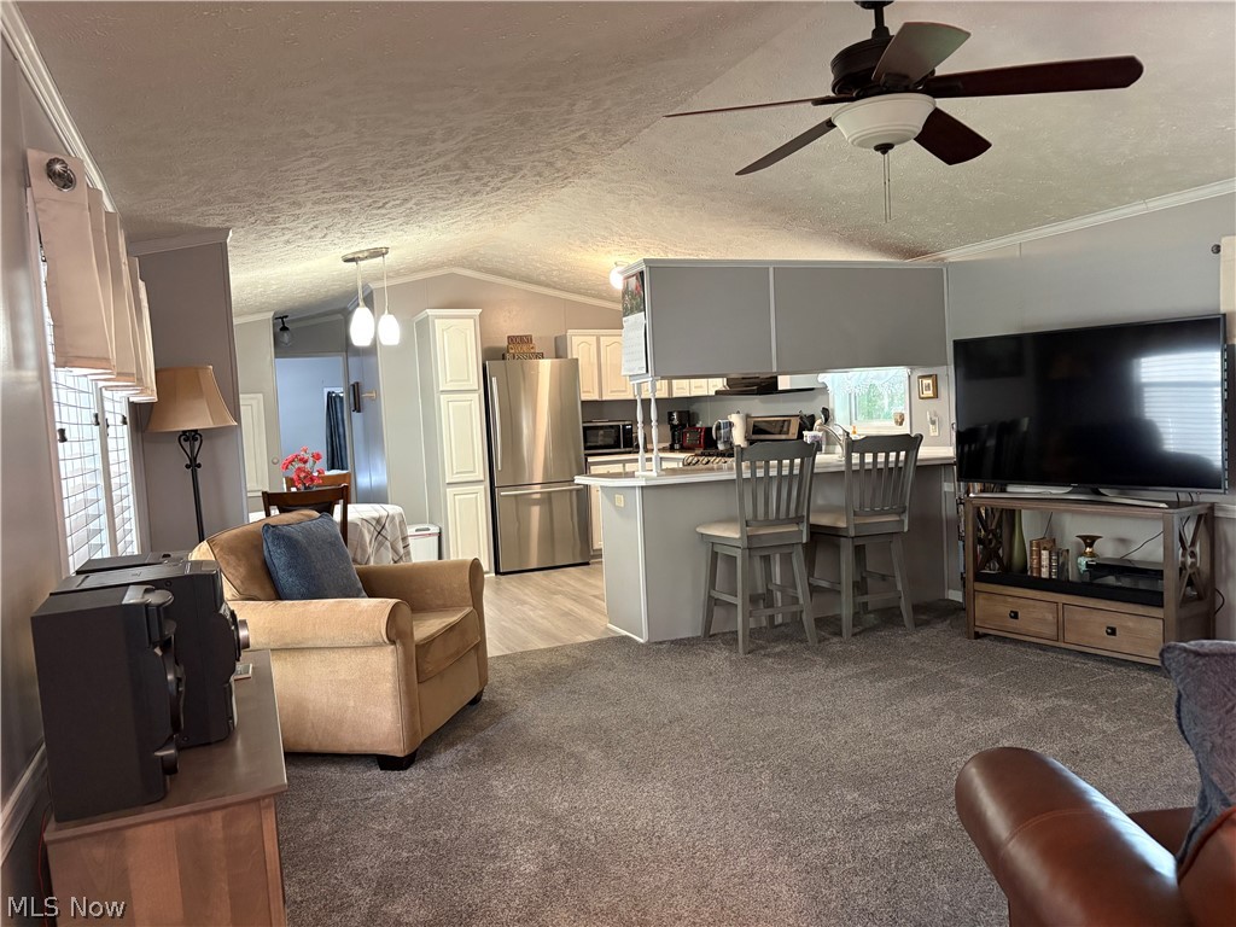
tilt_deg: -3.8
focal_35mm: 26
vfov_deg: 53.1
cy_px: 464
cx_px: 618
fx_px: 928
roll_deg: +3.6
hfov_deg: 67.3
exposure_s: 1/60
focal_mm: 5.96
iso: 400
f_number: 1.6
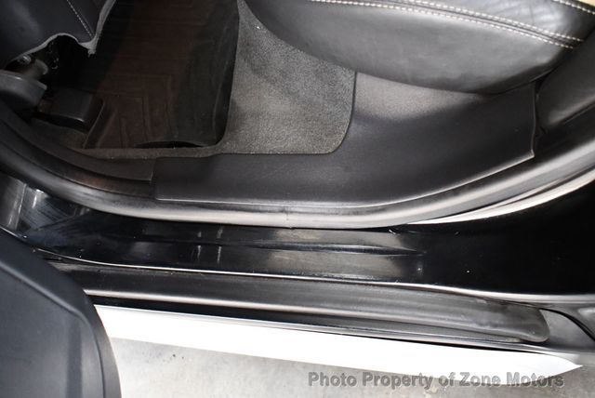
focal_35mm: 36
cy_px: 199
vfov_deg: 36.9
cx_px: 298
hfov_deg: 53.1
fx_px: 596
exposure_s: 1/60
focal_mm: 18
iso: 4000
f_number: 3.5
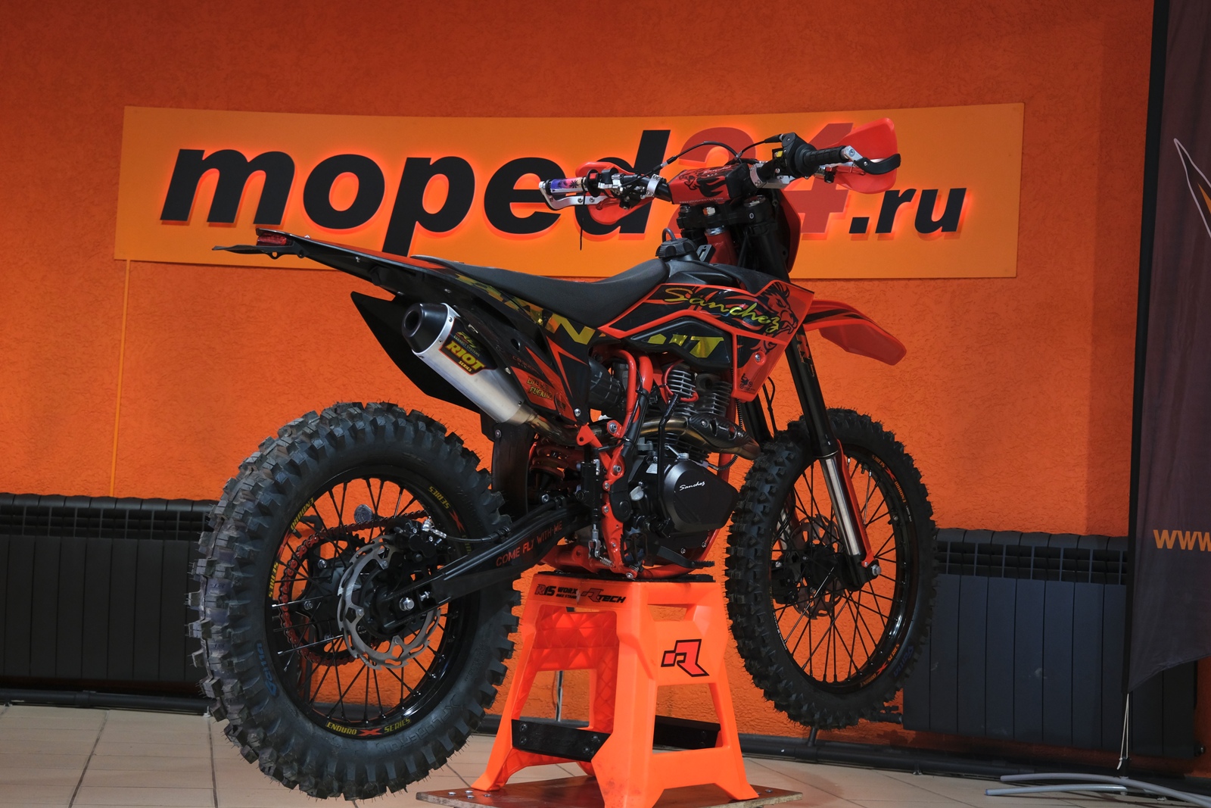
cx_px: 606
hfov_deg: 36.9
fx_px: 1817
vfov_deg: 25.1
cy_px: 404
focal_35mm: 54
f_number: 4
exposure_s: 1/100
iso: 1250
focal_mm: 35.8
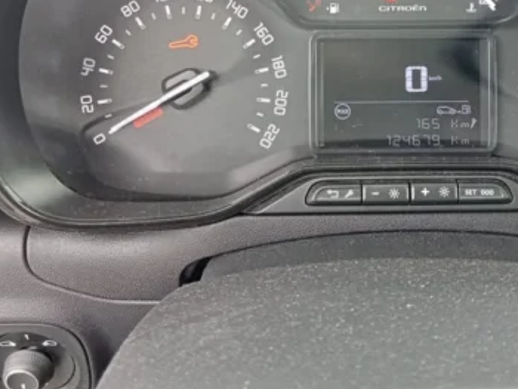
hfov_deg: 39.1
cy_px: 81
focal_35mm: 48
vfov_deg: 29.6
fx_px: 719
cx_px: 351
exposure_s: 1/33.3
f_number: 2.2
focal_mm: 3.46
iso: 243
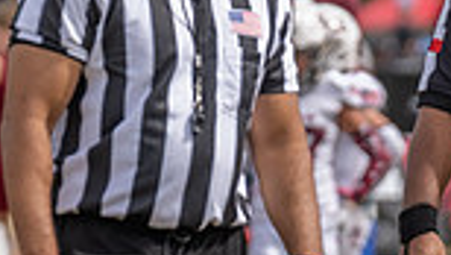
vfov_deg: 1.2
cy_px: 232
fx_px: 12199
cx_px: 92
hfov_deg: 2.1
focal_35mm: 1019
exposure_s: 1/1000
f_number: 3.5
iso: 100
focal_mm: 200
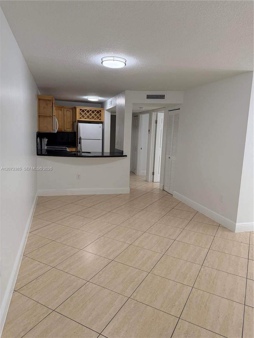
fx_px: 235
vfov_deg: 71.6
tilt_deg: -8.4
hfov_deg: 56.8
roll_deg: -2.1
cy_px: 169
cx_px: 127
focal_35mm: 24
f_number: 1.78
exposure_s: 1/184
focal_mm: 6.76
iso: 200
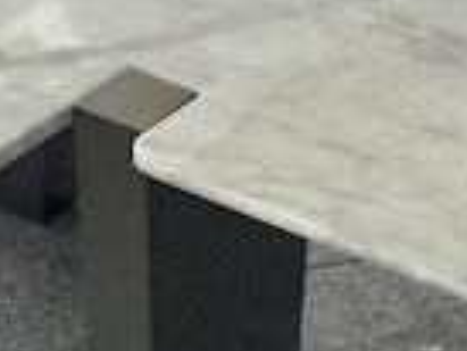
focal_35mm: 227
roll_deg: -0.2
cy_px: 92
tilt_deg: -30.4
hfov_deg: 8.7
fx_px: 3065
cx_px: 389
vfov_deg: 6.6
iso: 64
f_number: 1.78
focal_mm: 6.76
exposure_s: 1/100
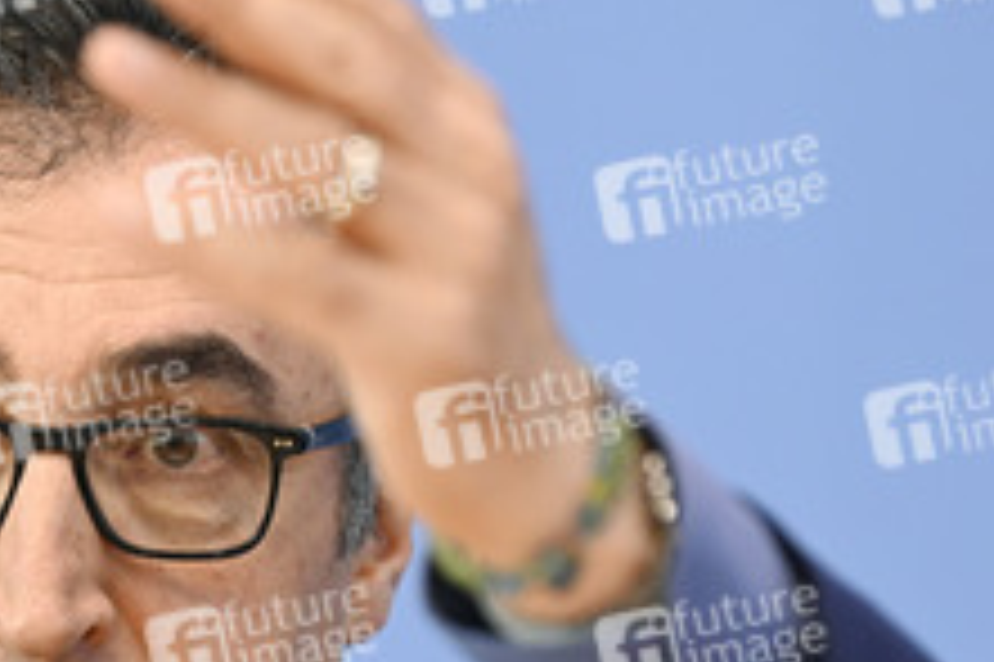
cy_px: 527
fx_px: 9850
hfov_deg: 5.8
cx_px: 142
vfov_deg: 3.8
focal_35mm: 357
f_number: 4
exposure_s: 1/1000
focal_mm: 175
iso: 2500
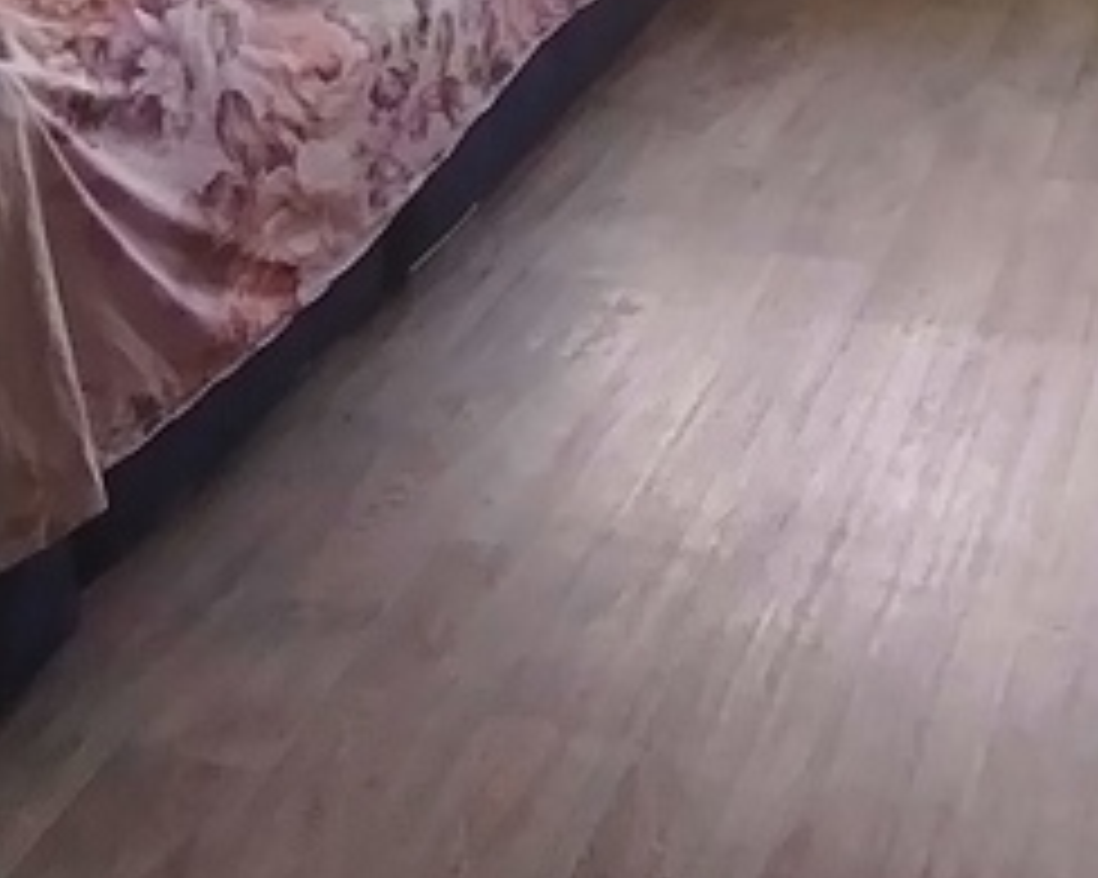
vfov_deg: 21.1
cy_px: -329
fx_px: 2079
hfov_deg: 29.2
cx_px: 806
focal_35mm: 64
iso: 140
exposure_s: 1/50
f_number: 2.2
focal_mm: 1.42
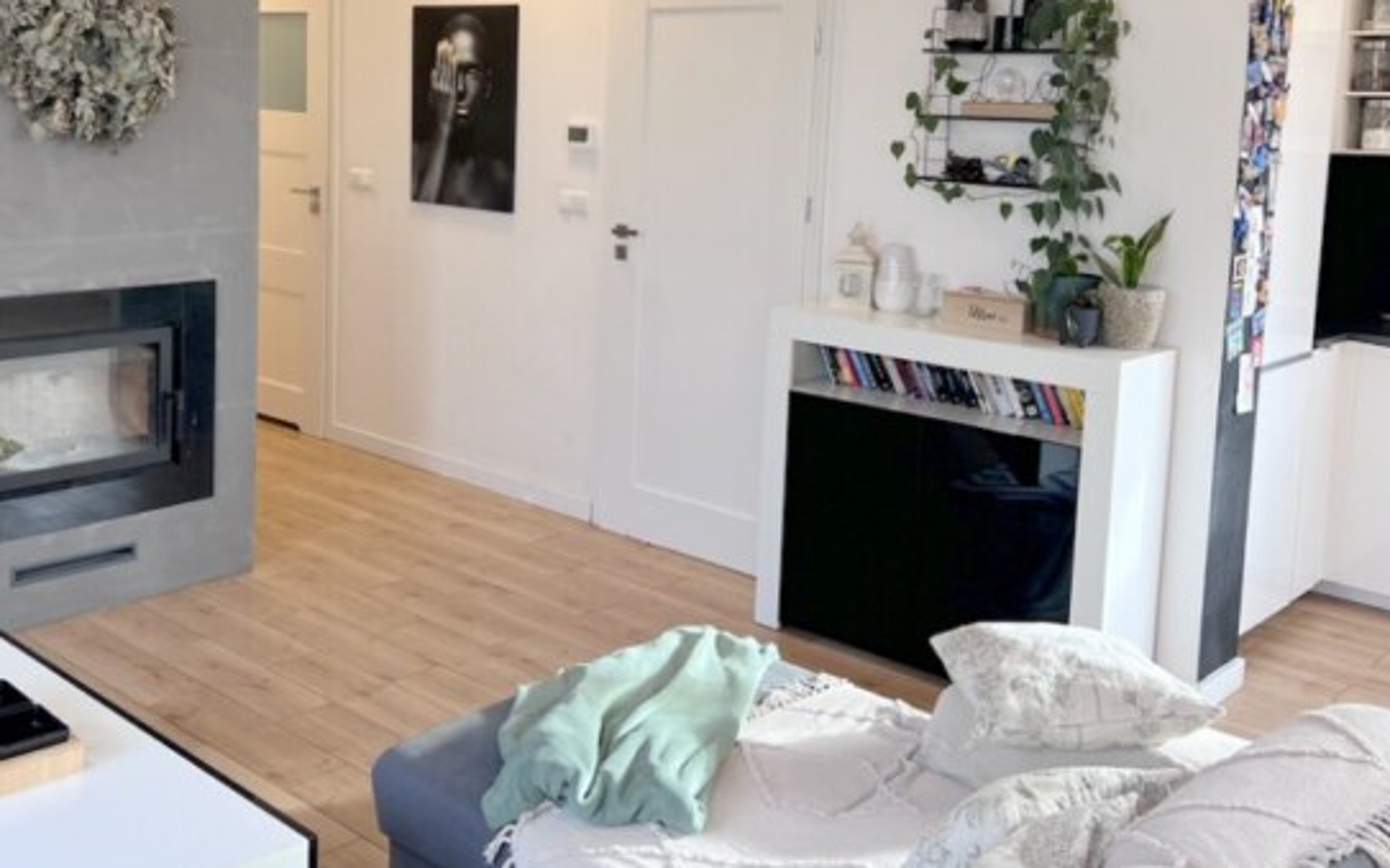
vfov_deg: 32.4
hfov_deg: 50.1
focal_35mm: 39
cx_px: 568
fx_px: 1477
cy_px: 266
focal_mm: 5.7
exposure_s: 1/100
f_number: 1.5
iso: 64
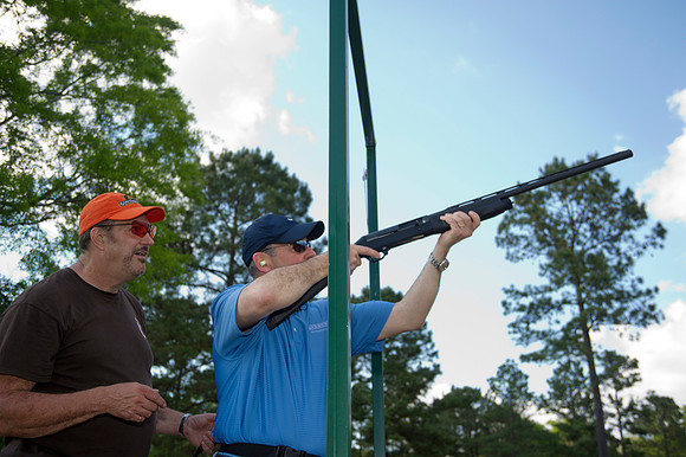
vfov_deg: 35.0
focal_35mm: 38
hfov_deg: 50.7
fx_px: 724
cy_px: 228
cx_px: 343
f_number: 5
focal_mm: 38
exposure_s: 1/160
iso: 100
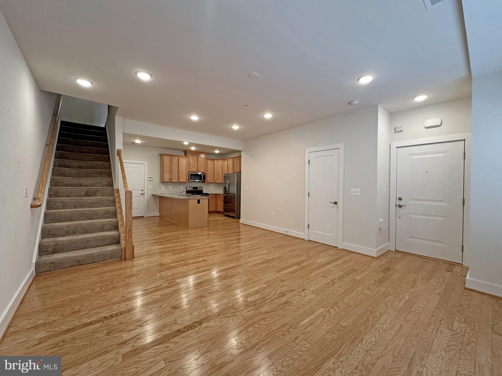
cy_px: 188
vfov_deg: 85.7
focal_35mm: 14
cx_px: 251
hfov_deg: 102.1
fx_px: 203
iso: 200
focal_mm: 2.22
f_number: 2.2
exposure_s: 1/120
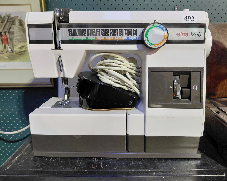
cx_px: 121
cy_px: 88
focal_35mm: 27
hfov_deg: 64.0
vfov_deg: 53.2
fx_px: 181
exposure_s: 1/60
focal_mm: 4.69
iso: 250
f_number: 1.8
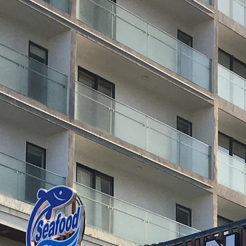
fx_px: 1118
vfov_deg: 11.6
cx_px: 327
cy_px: 452
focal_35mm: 139
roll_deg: +0.1
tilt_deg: +9.7
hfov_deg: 12.2
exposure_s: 1/591
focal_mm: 4.15
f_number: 2.2
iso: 25
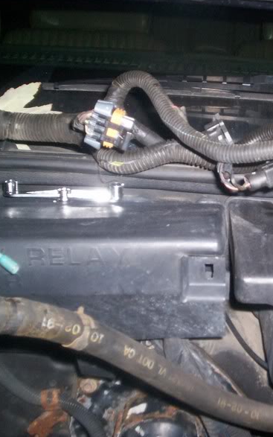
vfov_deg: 38.9
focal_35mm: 52
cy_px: 216
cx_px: 243
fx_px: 619
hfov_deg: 24.2
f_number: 4.5
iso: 140
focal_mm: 5.9
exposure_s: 1/64
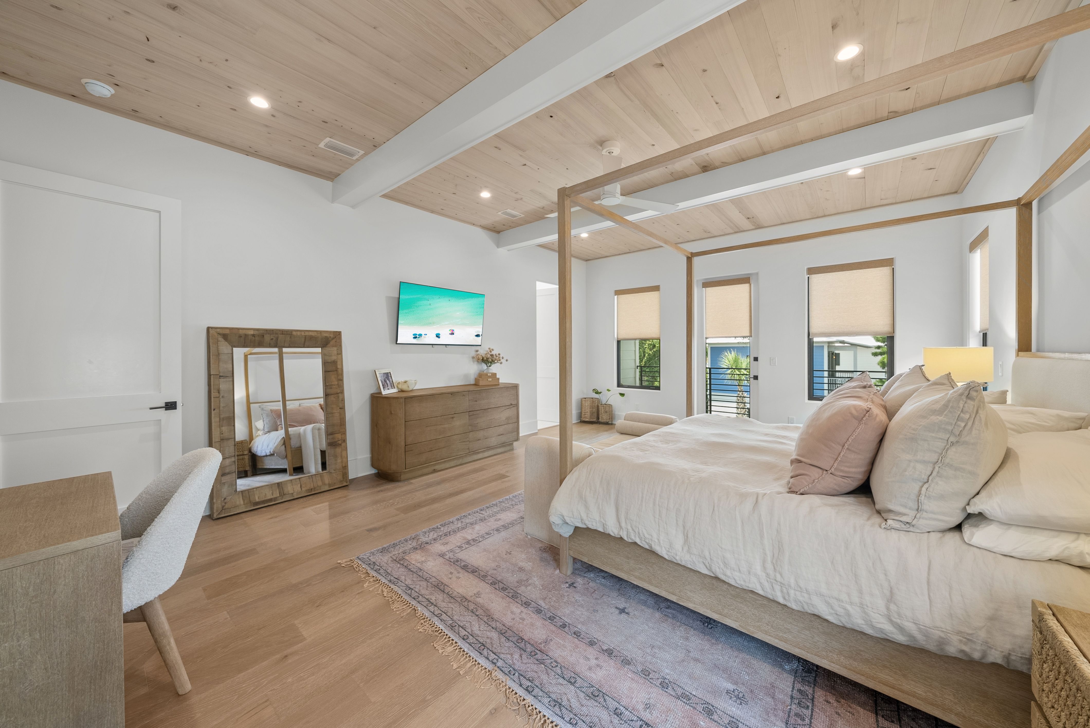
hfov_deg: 112.6
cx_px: 545
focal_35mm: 12
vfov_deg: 90.1
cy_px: 364
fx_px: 364
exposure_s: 1/4
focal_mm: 12
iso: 250
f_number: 7.1
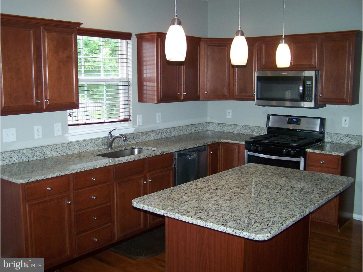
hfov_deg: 49.0
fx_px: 398
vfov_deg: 37.7
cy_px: 136
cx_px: 182
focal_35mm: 38
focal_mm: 6.3
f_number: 2.8
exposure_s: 1/60
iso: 160
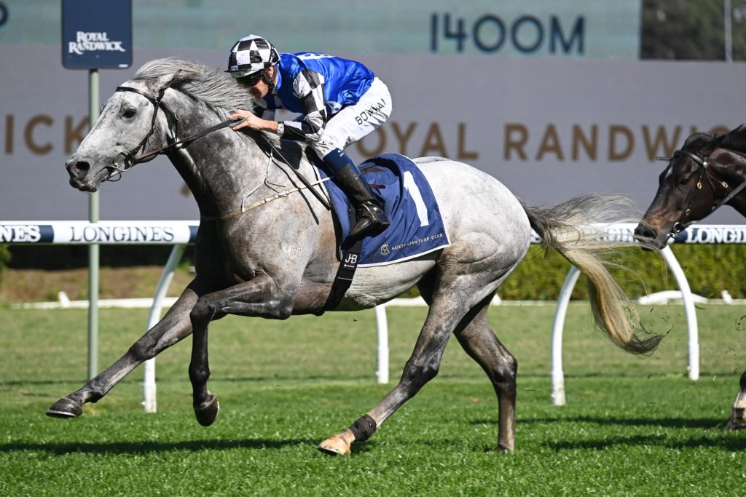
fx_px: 6217
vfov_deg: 4.6
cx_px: 373
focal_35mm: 300
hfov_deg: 6.9
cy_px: 248
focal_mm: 300
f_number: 6.3
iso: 400
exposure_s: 1/1600
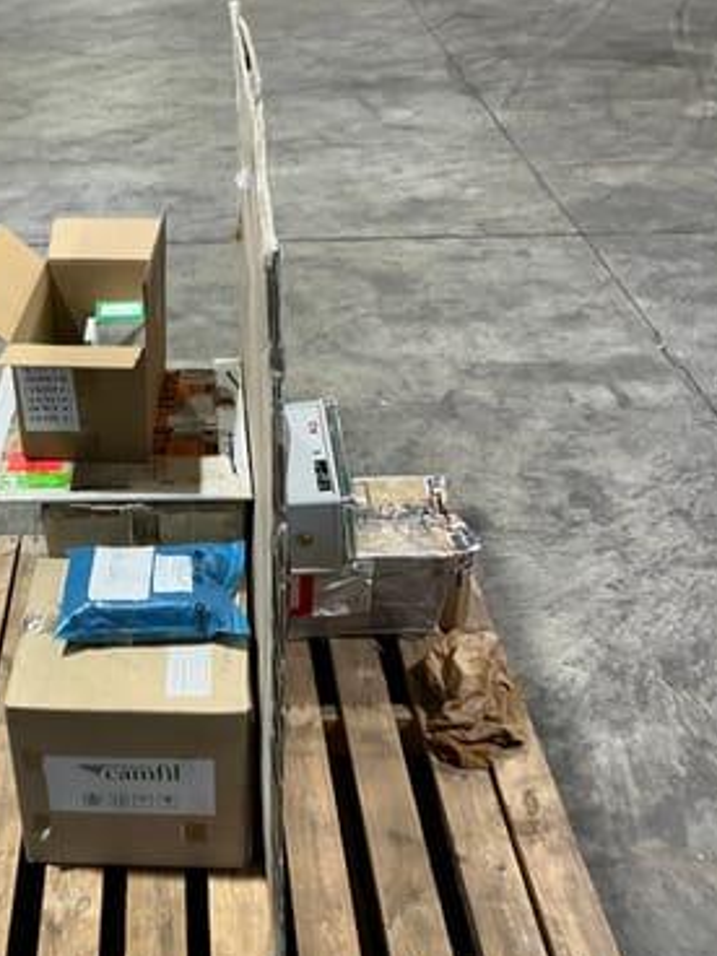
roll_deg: +3.1
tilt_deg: -35.1
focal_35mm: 38
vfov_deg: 49.0
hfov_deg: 36.6
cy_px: 482
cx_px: 158
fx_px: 1049
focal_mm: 3
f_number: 1.8
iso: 80
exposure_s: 1/50
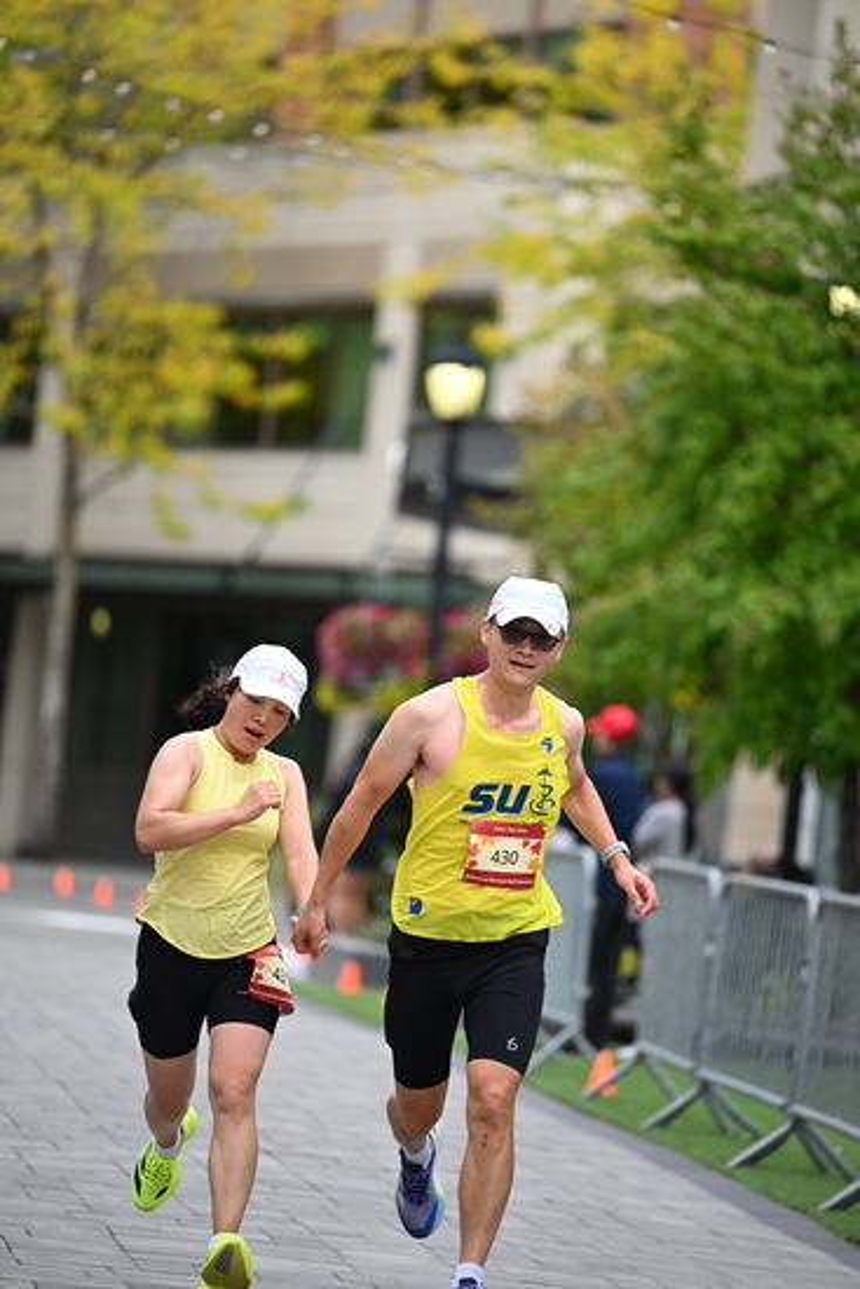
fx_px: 7162
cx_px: 430
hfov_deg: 6.9
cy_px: 644
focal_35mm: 200
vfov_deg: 10.3
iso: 640
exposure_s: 1/2000
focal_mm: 200
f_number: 2.8
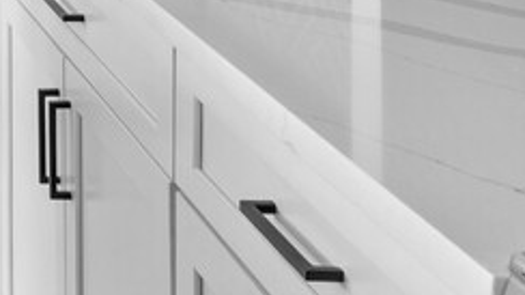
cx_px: -340
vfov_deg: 12.0
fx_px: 1252
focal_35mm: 90
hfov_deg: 19.4
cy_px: -284
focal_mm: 14
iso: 320
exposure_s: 20
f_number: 11
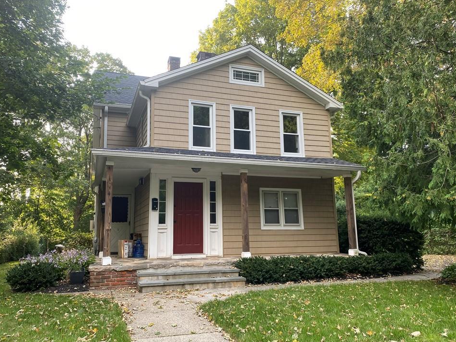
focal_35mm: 28
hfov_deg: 63.4
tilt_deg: +9.9
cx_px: 215
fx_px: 369
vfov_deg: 49.7
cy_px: 176
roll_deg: +0.0
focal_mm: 4.25
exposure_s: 1/140
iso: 32
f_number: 1.8
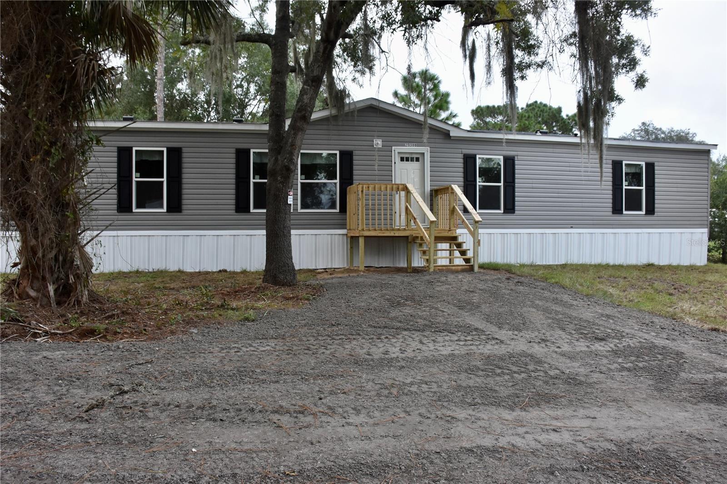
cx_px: 364
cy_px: 242
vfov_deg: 47.9
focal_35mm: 27
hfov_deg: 67.4
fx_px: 545
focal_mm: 18
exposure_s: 1/160
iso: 800
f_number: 6.3
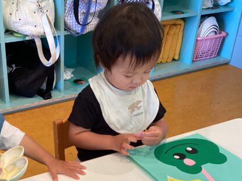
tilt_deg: -32.2
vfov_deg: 25.0
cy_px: 157
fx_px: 398
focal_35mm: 57
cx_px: 80
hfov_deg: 33.5
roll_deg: -1.7
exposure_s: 1/50
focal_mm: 3.3
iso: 125
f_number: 2.4
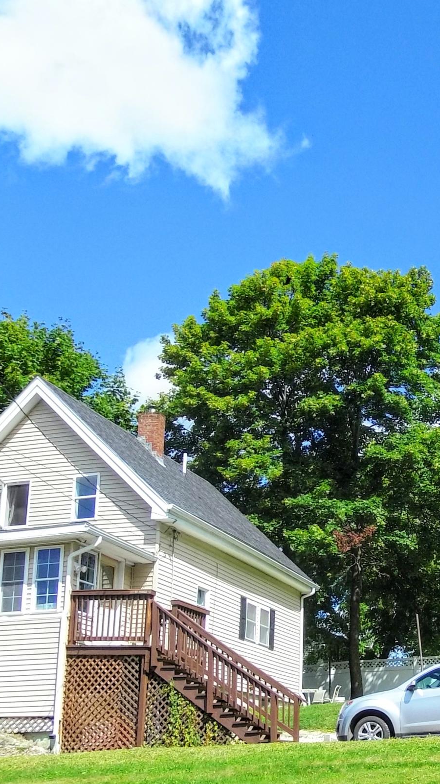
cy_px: 534
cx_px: 416
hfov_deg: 22.8
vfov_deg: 40.0
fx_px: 1058
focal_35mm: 51
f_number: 3.5
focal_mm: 4.5
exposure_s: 1/1000
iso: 100
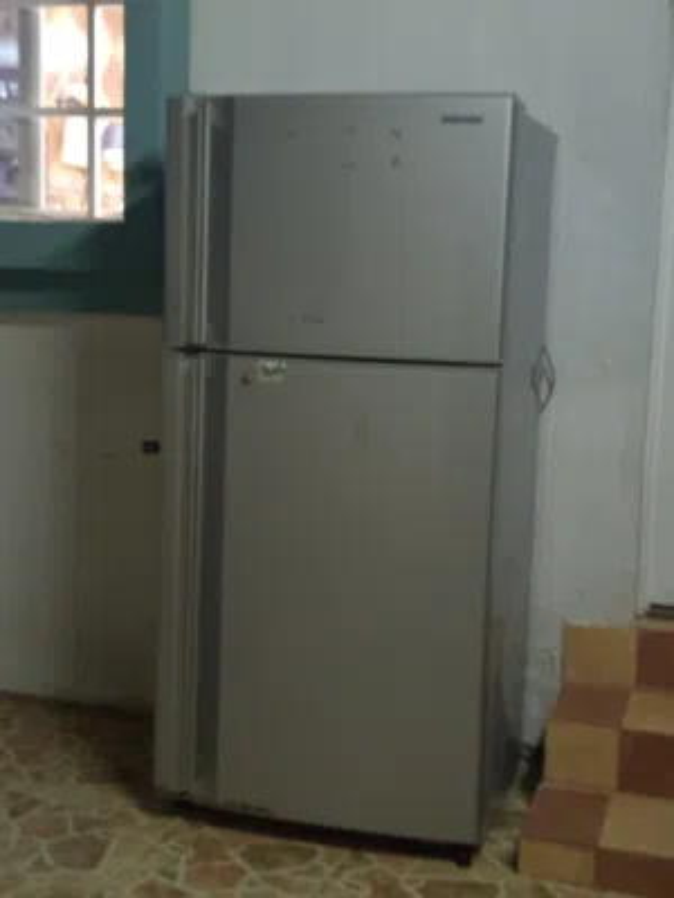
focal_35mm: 50
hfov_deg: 29.1
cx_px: 337
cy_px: 449
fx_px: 1298
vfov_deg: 38.2
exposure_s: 1/20
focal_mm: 5.24
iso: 1893
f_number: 1.7
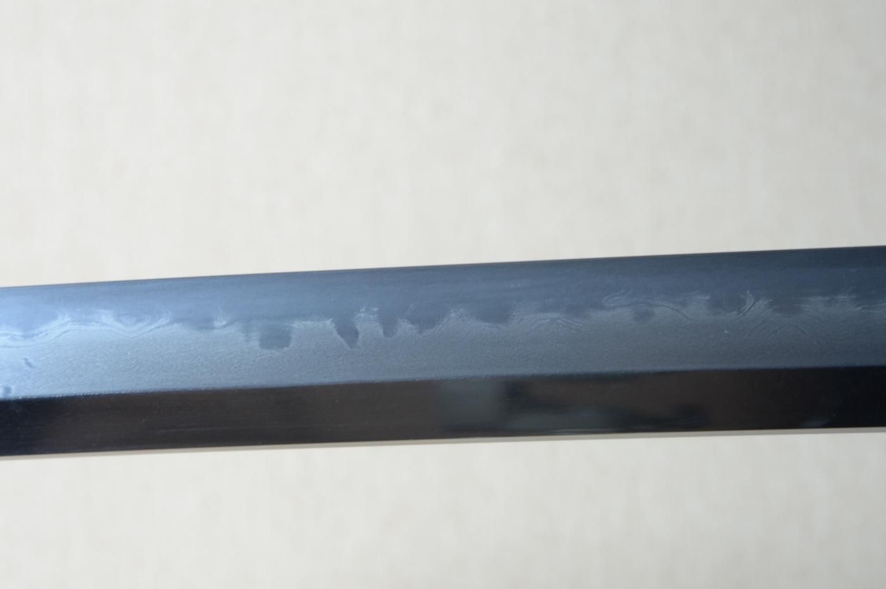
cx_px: 443
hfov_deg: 16.1
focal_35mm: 128
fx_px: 3135
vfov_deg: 10.7
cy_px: 294
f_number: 11
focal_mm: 85
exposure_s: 1/1.6
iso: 400
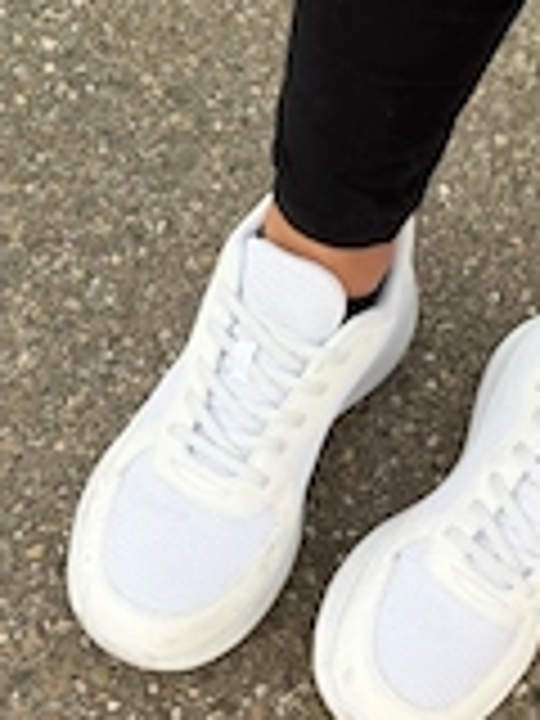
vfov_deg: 30.8
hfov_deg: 24.0
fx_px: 1248
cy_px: 639
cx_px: 432
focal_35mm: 60
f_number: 1.78
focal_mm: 6.76
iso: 50
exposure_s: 1/131
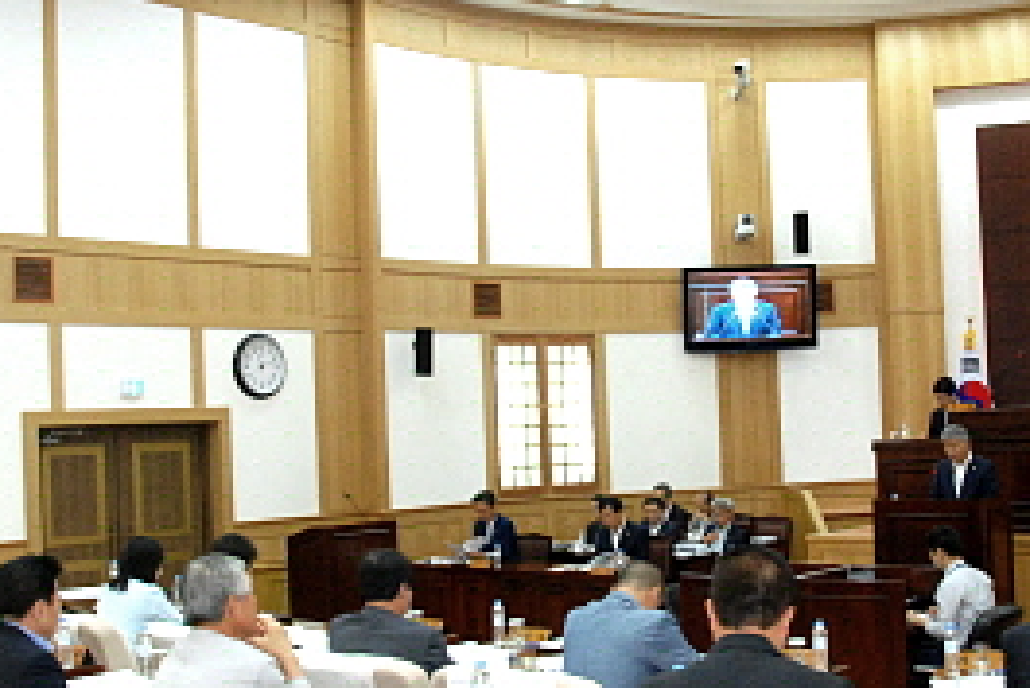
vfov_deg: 26.5
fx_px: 1460
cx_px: 634
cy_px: 367
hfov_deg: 38.7
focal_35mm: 51
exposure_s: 1/80
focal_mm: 18
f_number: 5.6
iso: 1250
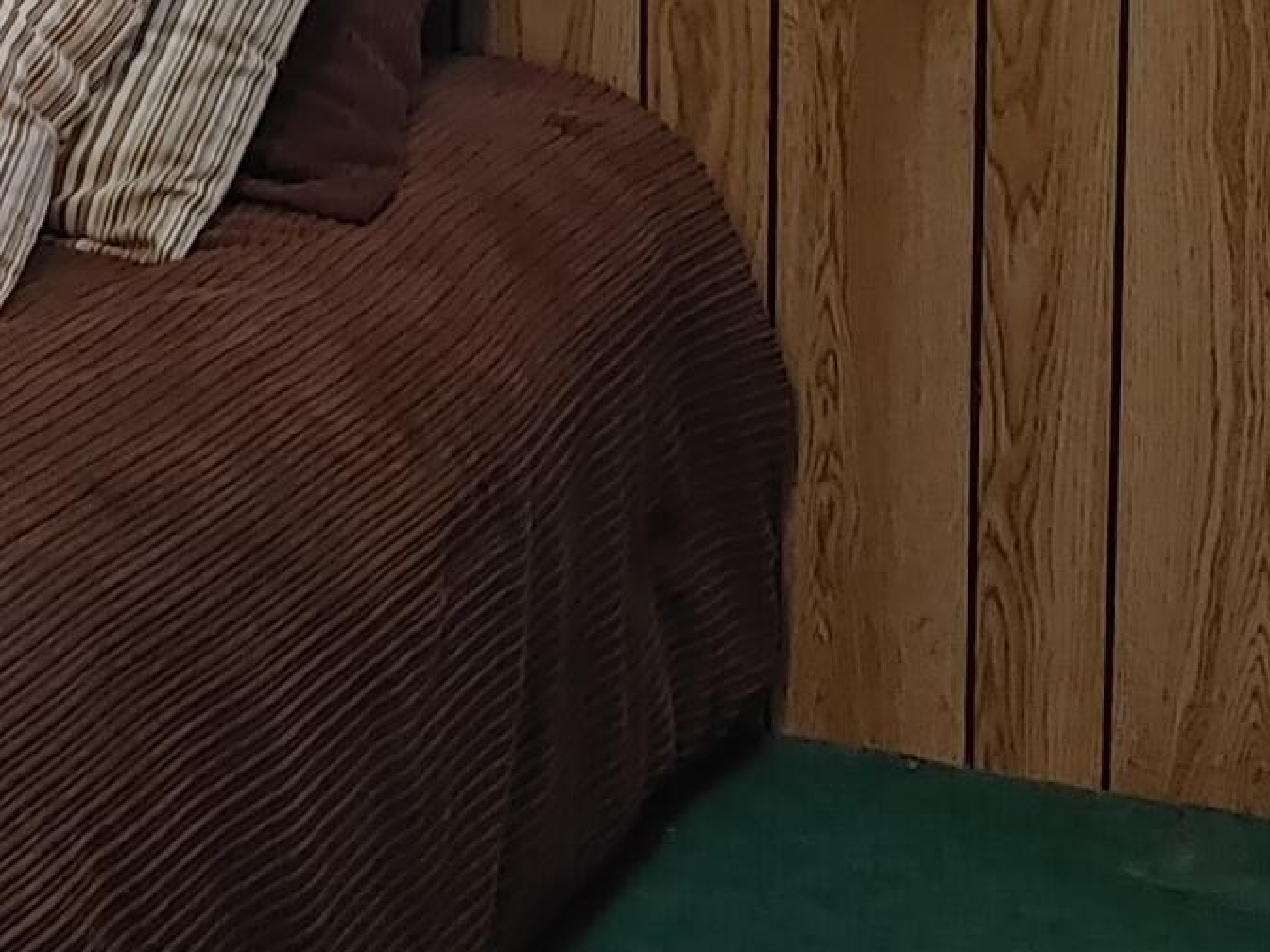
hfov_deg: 17.0
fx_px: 4256
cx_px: 520
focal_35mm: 116
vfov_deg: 12.3
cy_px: -385
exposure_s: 1/40
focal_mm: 4.81
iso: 500
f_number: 1.8
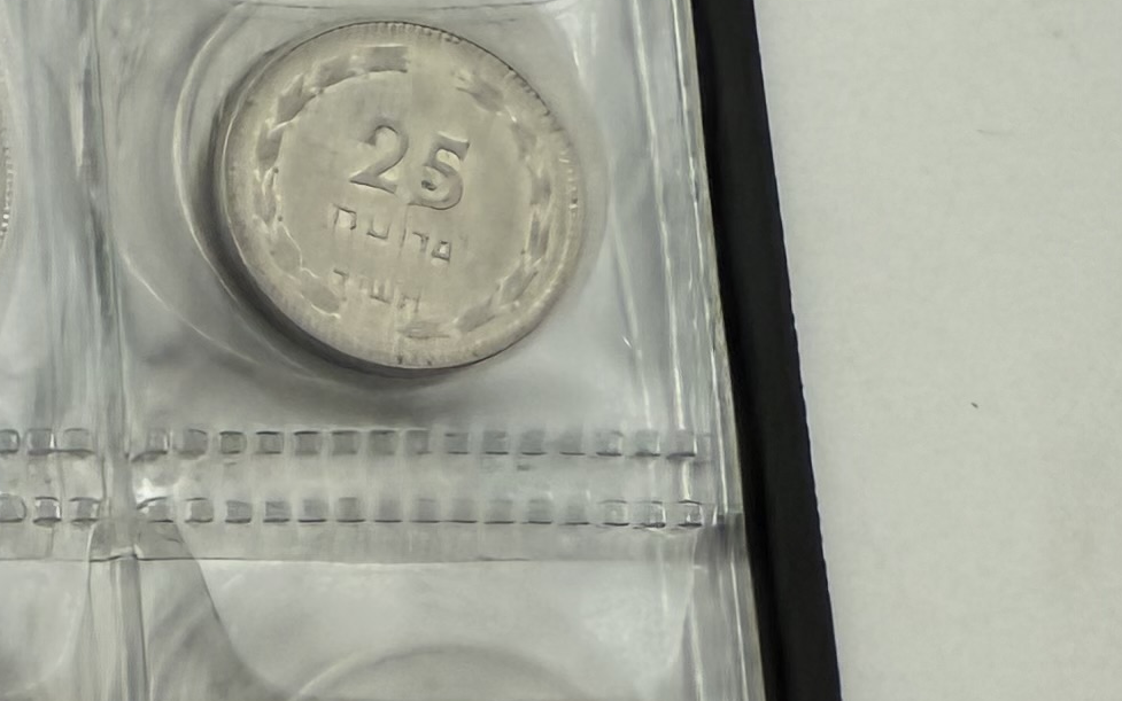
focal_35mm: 105
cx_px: -1131
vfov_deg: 12.4
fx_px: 3211
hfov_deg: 15.7
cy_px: 634
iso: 40
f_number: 2.2
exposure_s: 1/244
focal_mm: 2.22
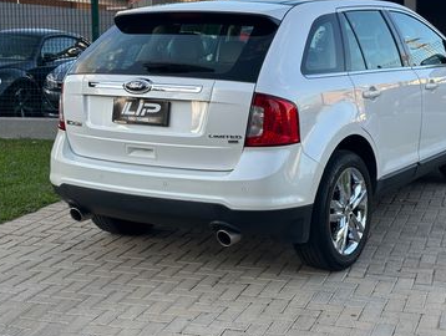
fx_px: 813
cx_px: 274
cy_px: 124
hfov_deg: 30.6
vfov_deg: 23.3
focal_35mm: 63
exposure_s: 1/456
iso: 64
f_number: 1.78
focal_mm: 6.86
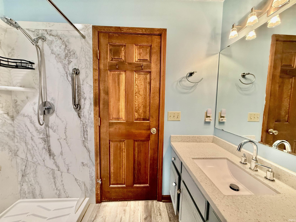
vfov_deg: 85.7
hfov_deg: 102.1
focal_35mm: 14
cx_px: 148
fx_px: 120
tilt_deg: -3.8
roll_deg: -1.2
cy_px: 111
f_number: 2.2
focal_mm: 2.22
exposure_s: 1/120
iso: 320
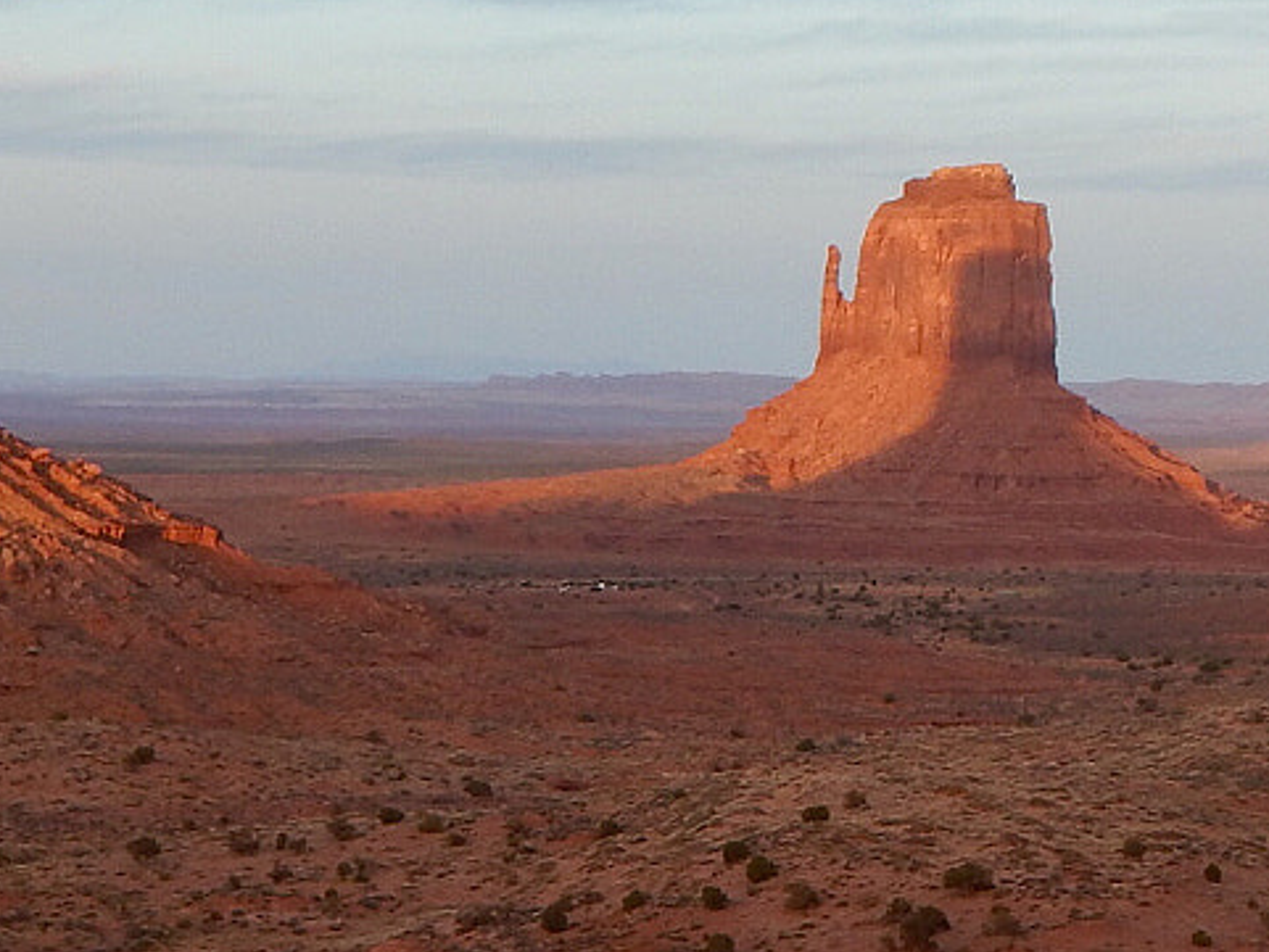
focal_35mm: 113
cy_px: 451
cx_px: 929
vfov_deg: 13.1
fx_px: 4144
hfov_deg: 17.3
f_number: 3.3
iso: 125
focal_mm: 6.1
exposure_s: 1/100
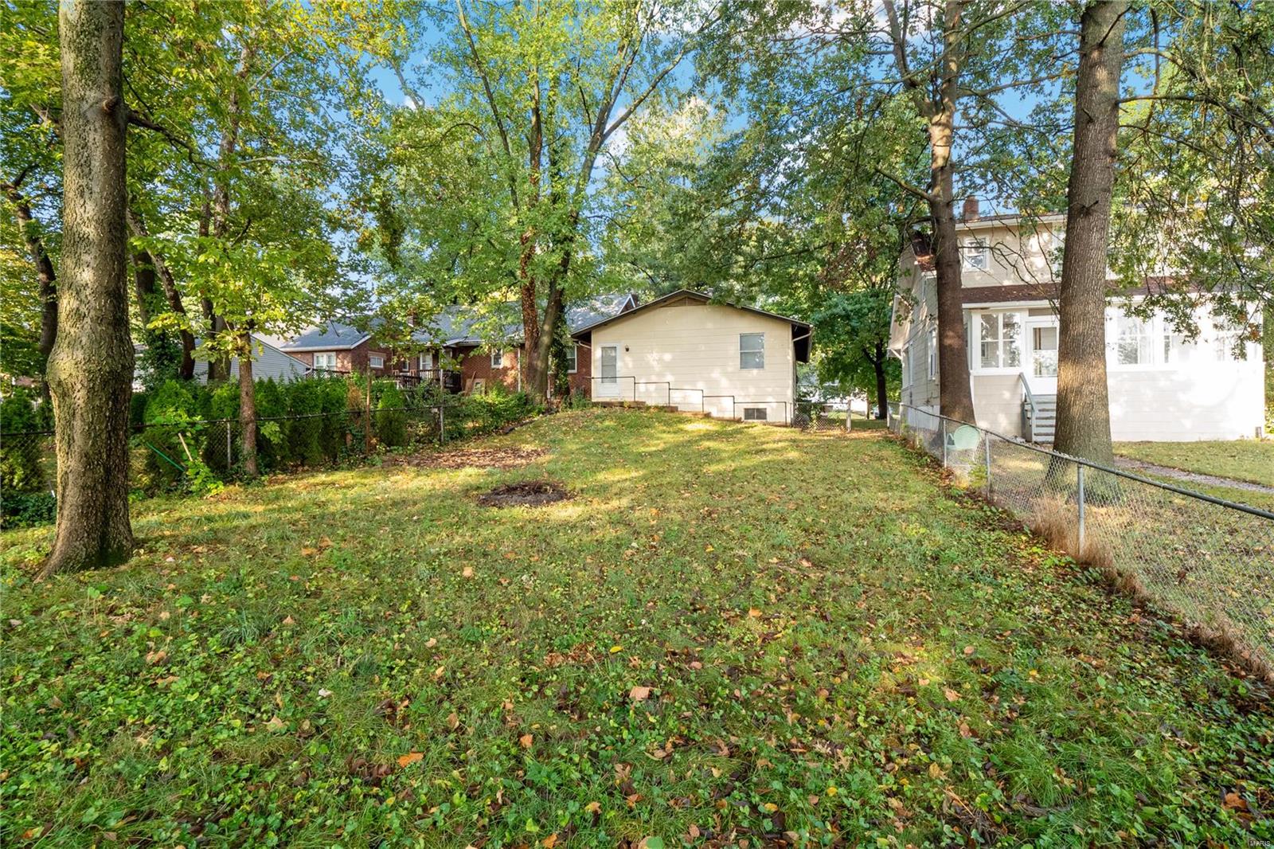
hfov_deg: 96.7
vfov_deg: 73.7
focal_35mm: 16
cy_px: 424
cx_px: 637
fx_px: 566
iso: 400
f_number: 8
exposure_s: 1/50
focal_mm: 8
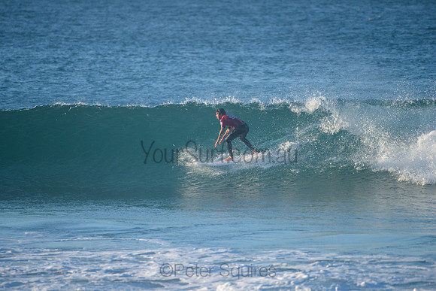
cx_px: 219
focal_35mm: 540
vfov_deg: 2.5
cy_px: 139
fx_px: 6537
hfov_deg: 3.8
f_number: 5.6
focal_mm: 500
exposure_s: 1/2000
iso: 450
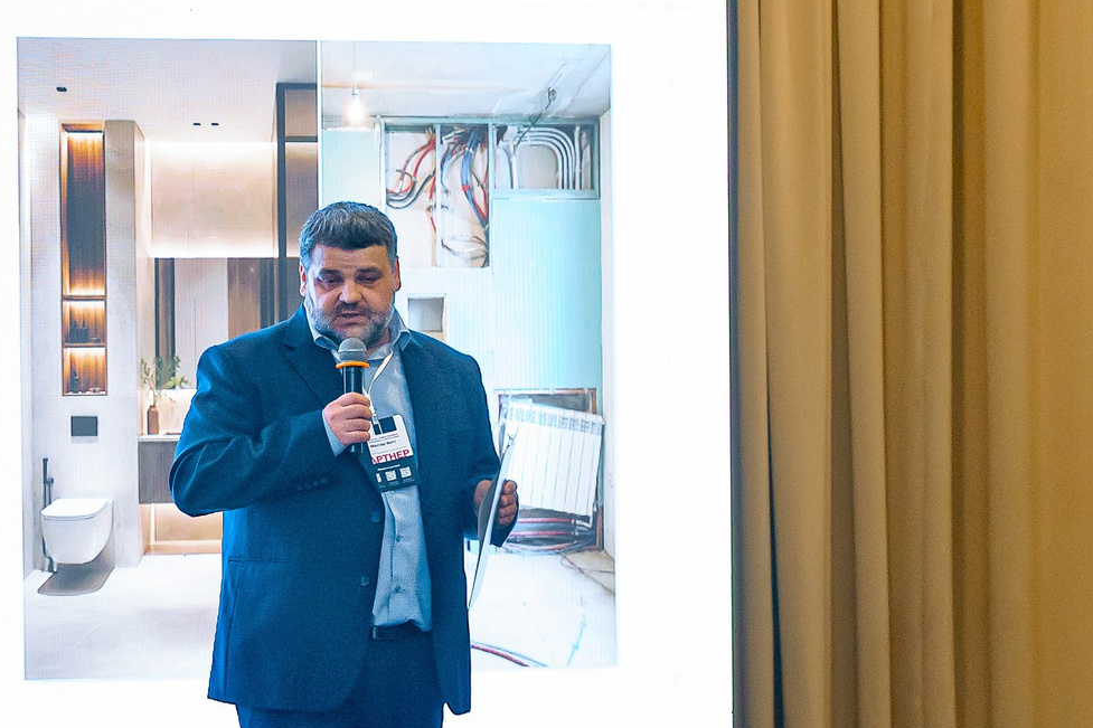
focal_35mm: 133
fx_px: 4037
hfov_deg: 15.2
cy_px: 621
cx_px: 56
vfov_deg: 10.3
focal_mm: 50
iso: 5000
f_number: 5.6
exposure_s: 1/160
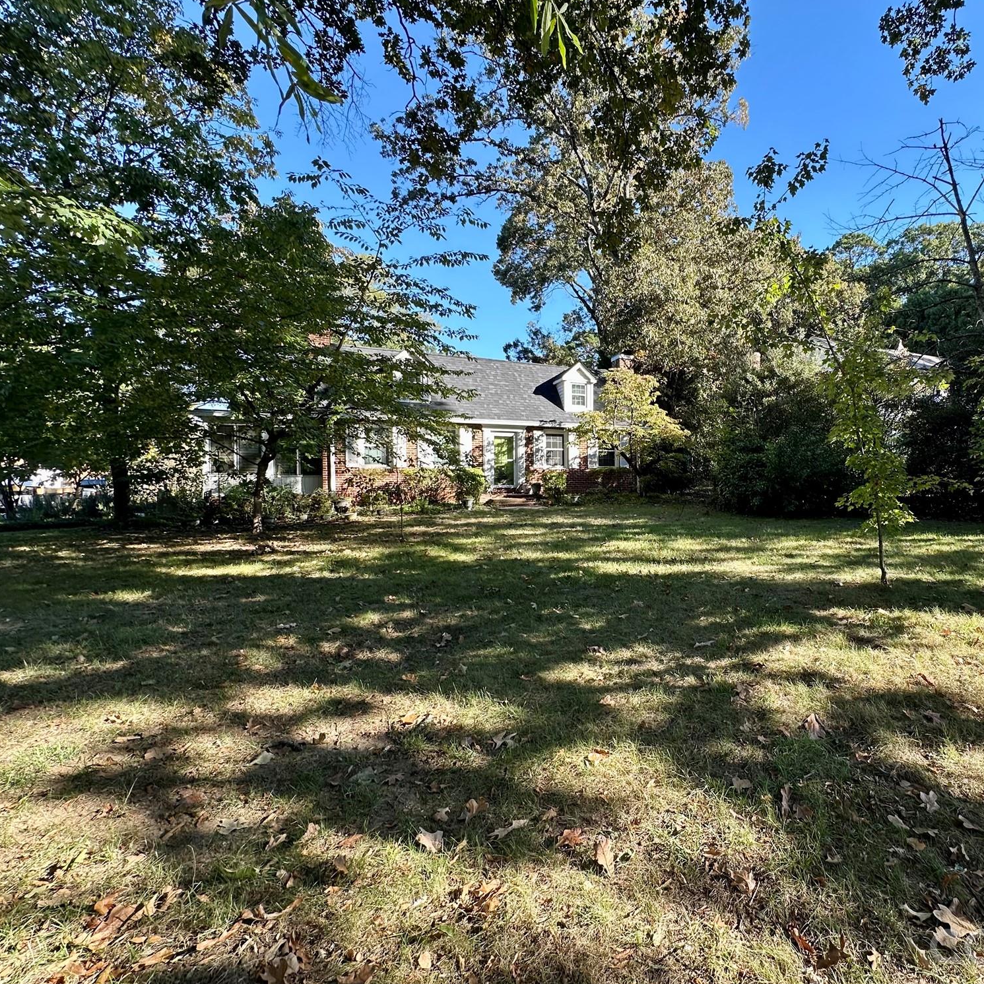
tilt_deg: +0.4
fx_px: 547
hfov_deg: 81.3
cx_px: 651
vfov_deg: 84.0
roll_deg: +0.0
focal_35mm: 17
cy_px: 490
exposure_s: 1/216
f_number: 2.2
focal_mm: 2.22
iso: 40
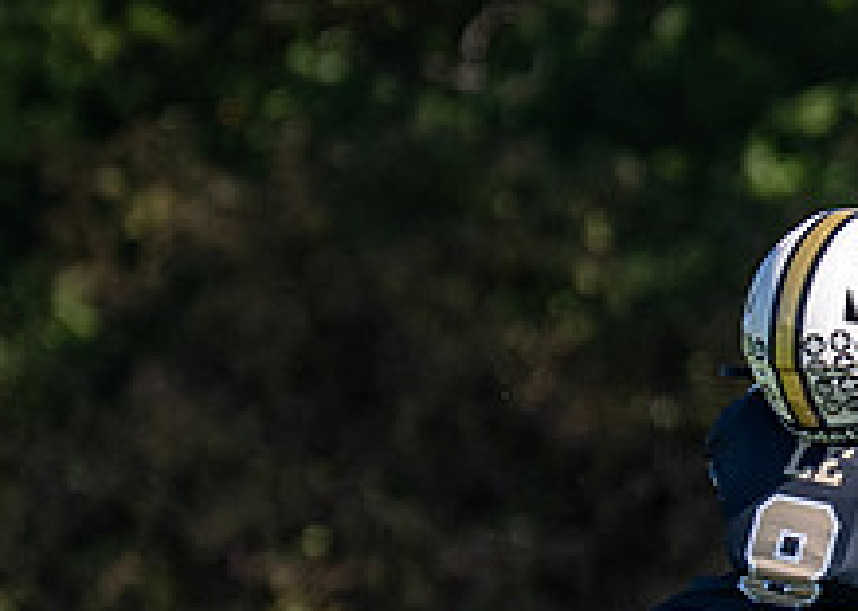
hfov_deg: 1.2
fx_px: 39586
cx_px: 1020
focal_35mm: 1626
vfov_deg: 0.9
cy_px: 515
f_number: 2.8
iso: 100
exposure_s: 1/2000
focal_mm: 200
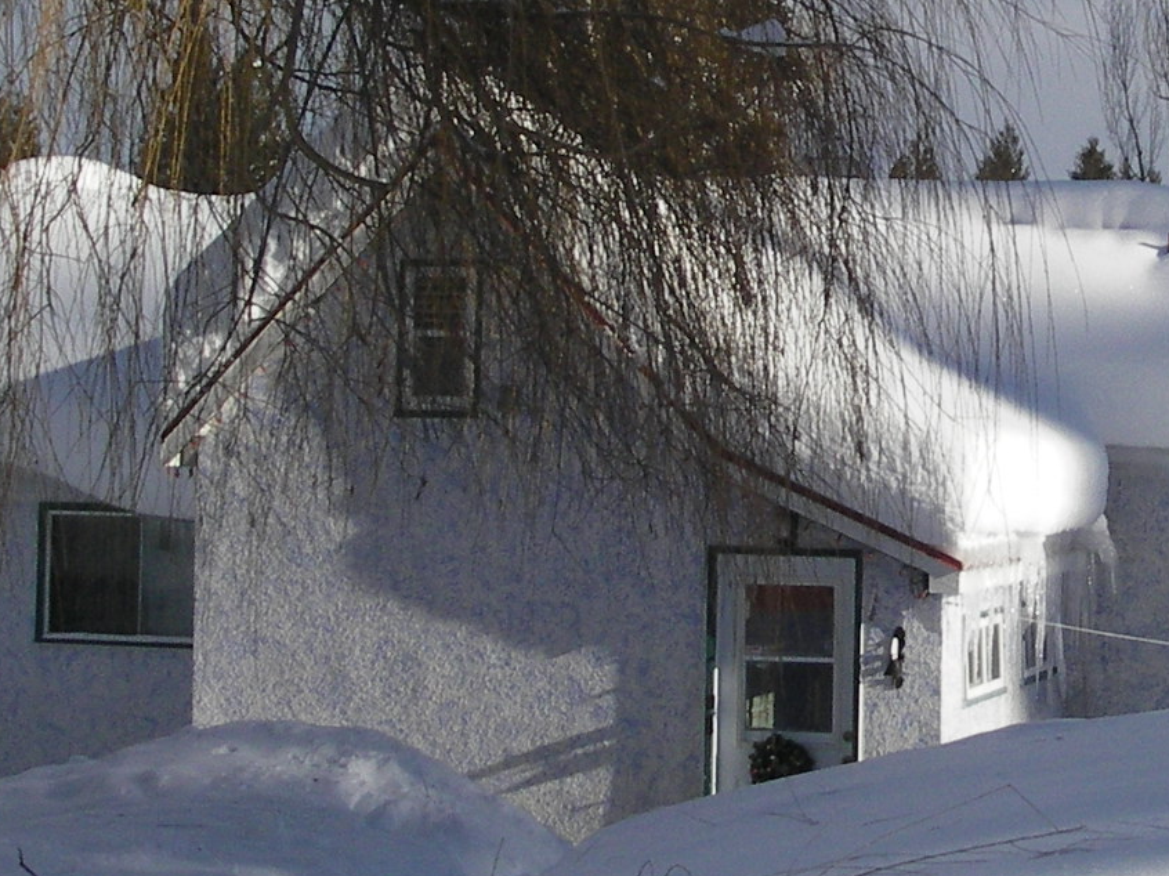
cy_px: 287
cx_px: 1042
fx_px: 3106
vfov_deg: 16.0
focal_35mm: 92
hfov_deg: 20.9
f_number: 6.6
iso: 64
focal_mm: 6.3
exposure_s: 1/400
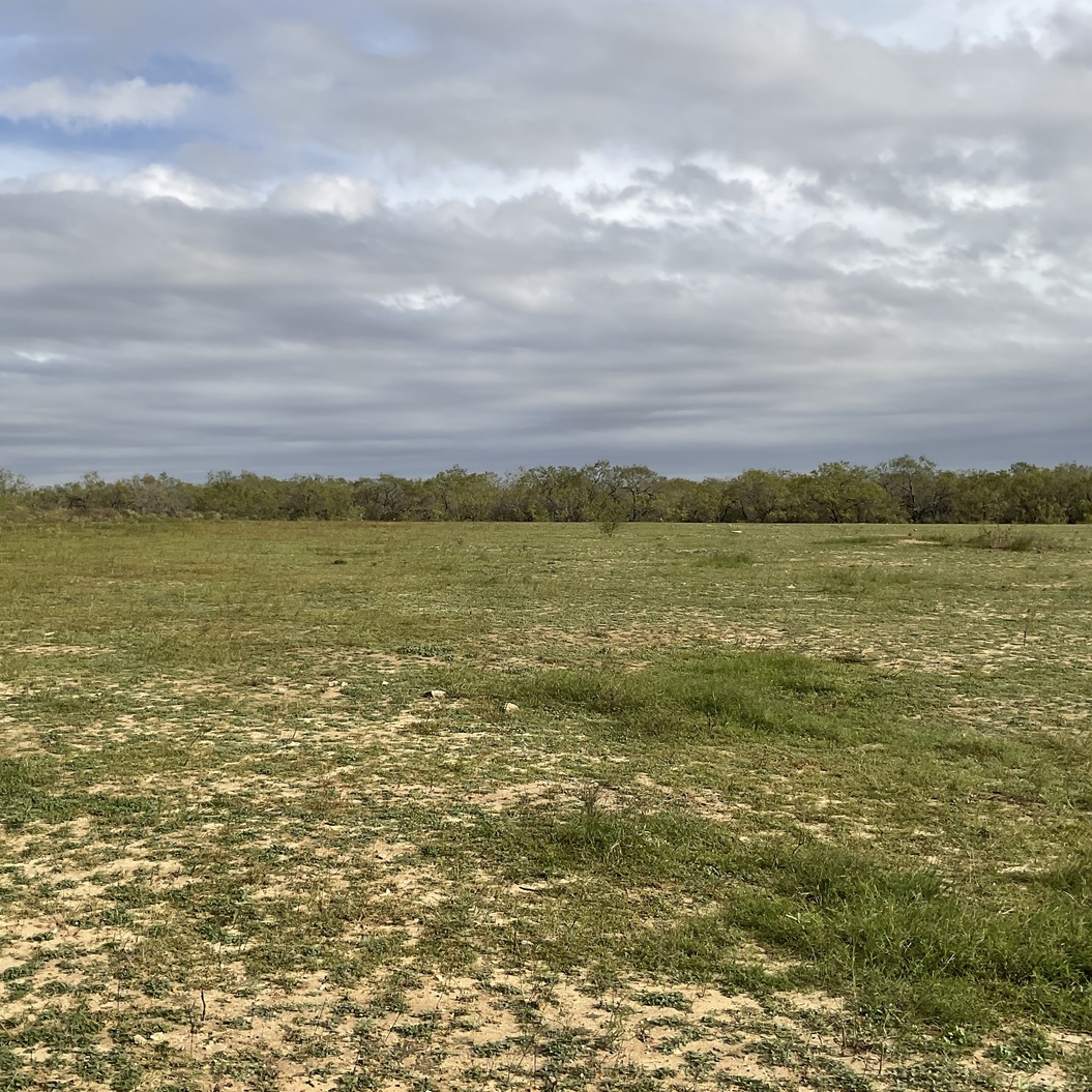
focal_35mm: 35
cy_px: 548
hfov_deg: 47.1
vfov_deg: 47.2
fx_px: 1249
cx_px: 477
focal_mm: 3
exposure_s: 1/2427
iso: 20
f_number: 1.8
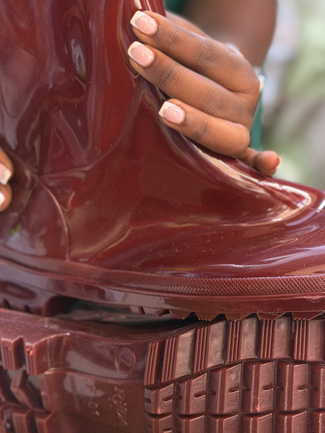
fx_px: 1076
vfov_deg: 22.6
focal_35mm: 86
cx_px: 204
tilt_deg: -14.3
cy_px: 113
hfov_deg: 17.1
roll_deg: -2.3
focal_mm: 6.76
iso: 250
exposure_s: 1/51
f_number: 1.78
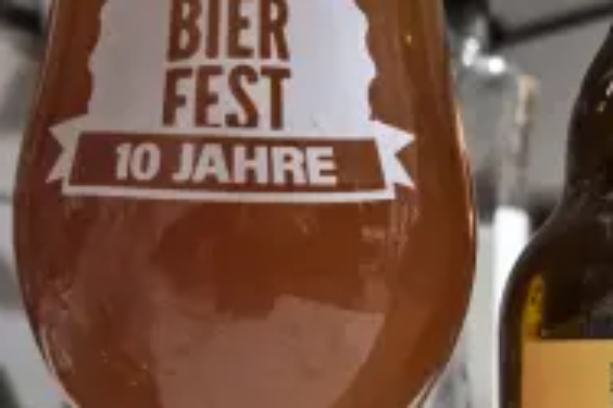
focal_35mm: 51
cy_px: 362
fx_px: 868
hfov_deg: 38.3
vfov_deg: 25.7
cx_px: 430
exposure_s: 1/50
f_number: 1.8
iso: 1600
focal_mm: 5.4
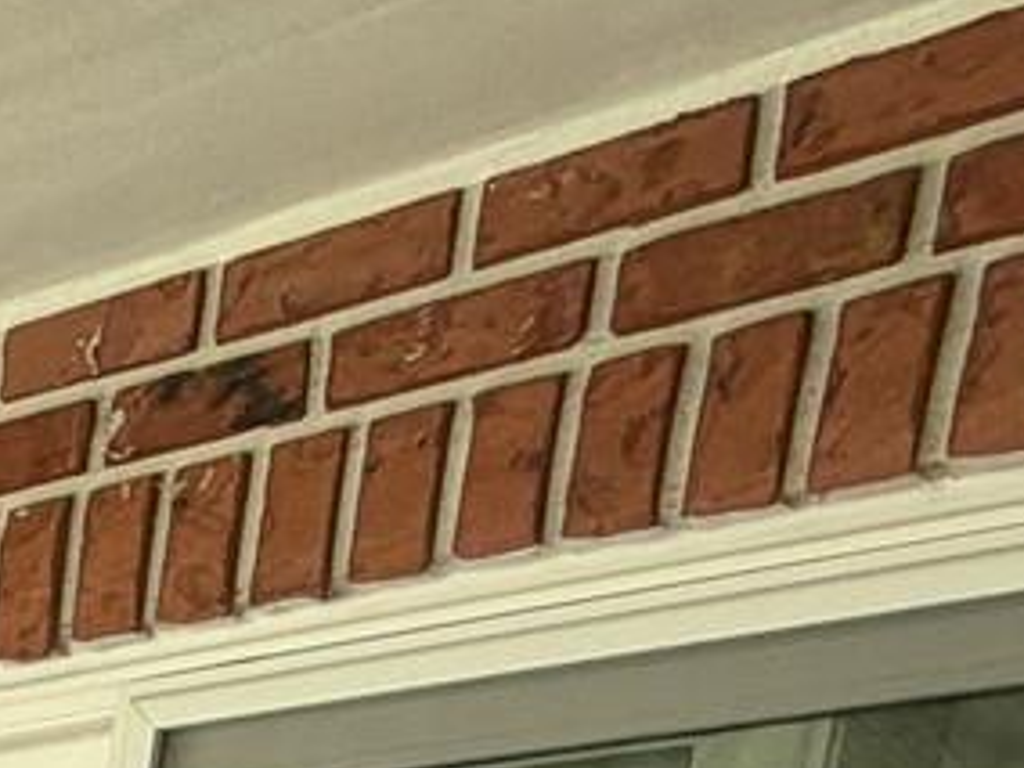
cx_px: -995
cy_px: 1828
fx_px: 2337
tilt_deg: -12.9
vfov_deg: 13.6
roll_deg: -2.2
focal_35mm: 79
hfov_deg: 17.8
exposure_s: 1/121
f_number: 2.2
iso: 50
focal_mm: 2.22
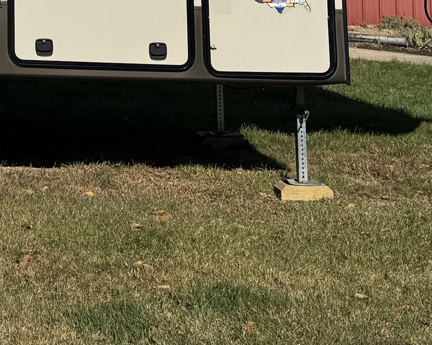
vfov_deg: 14.1
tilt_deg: +6.2
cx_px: -178
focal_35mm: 98
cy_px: -249
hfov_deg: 17.9
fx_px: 1253
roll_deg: -1.1
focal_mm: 6.76
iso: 80
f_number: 1.78
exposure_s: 1/9009
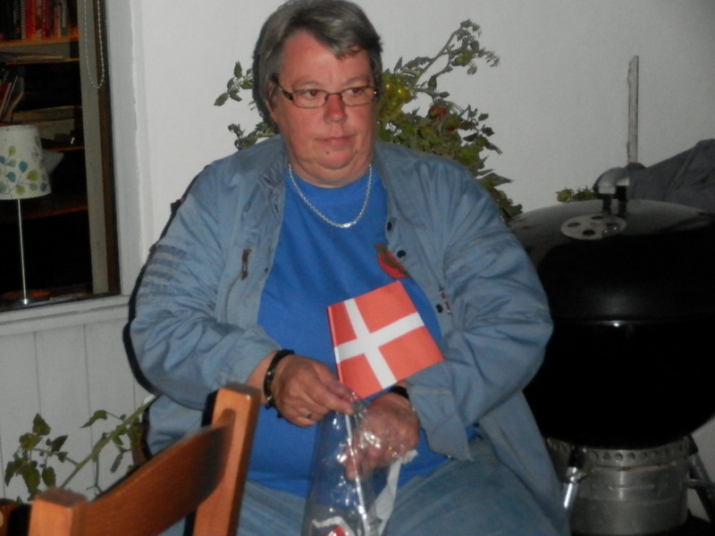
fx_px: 2293
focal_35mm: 111
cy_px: 268
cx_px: 358
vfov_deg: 13.3
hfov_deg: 17.7
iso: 1600
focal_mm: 19.6
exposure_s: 1/50
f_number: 5.5
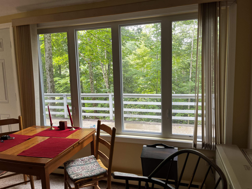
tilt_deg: -7.1
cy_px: 94
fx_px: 189
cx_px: 126
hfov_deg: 67.3
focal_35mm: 26
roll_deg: +2.4
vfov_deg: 53.1
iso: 64
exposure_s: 1/122
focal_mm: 5.1
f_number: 1.6
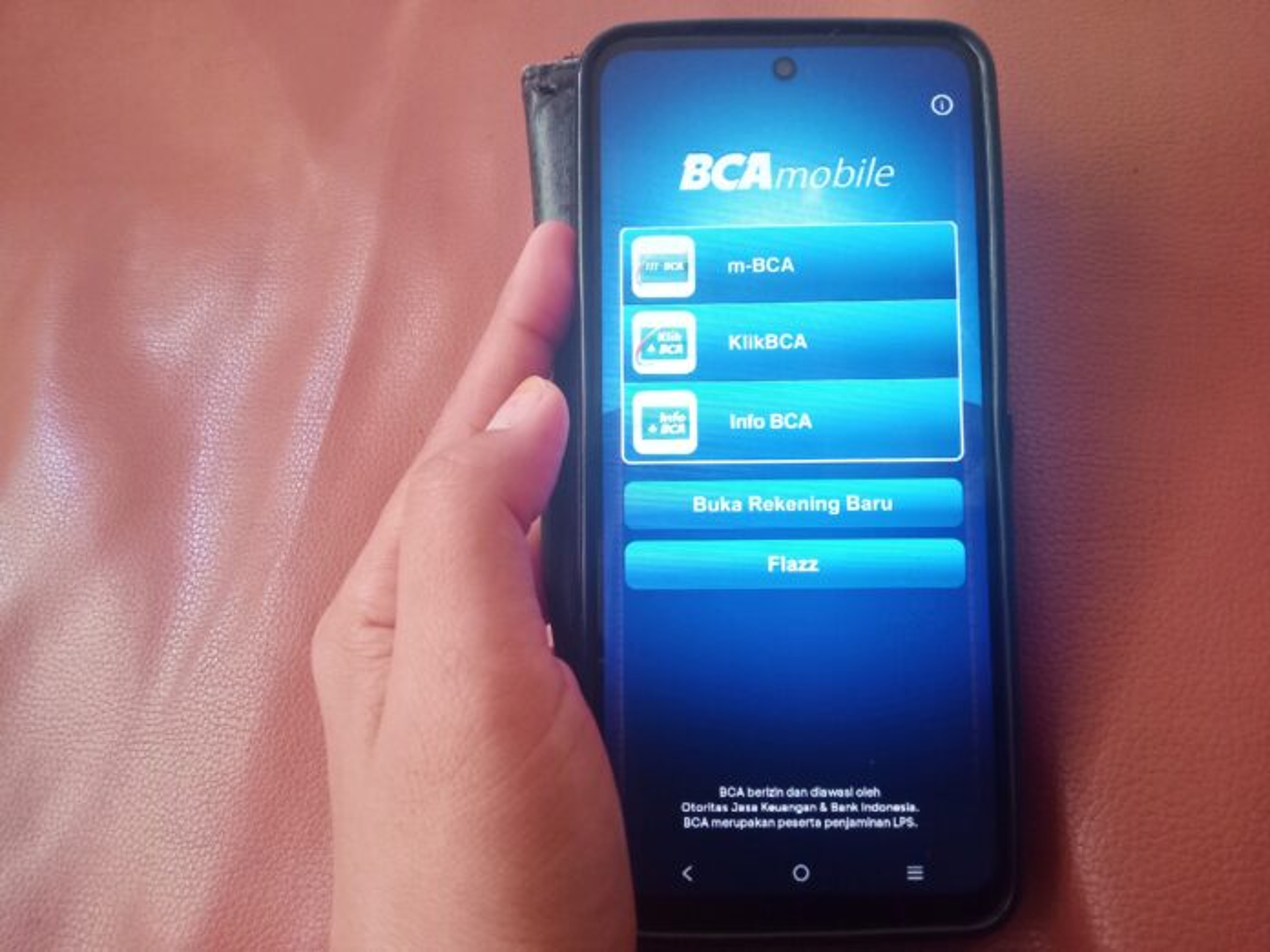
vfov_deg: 49.7
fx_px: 1027
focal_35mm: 28
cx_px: 635
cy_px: 476
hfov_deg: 63.4
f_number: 2.2
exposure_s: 1/33.3
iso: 820
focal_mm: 3.37
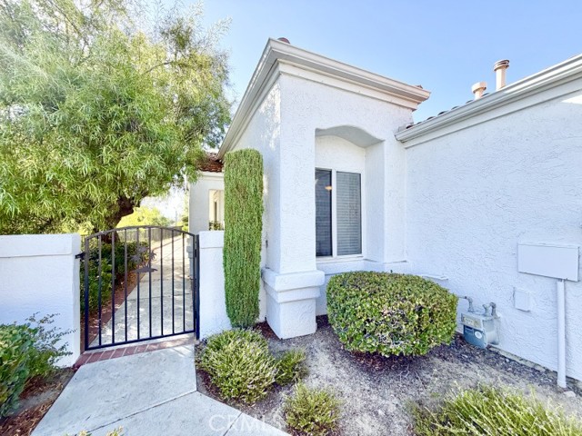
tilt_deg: +0.8
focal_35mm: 14
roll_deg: +0.5
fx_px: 235
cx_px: 291
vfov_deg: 85.7
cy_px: 218
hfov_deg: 102.1
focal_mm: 2.22
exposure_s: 1/502
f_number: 2.2
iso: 50
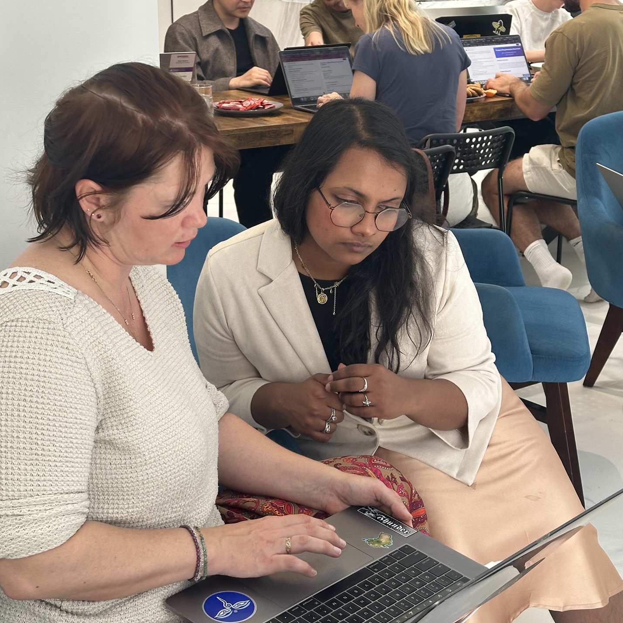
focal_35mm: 61
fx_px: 1242
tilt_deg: -14.5
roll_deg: -1.2
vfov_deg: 28.1
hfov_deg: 28.2
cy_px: 269
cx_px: 328
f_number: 1.78
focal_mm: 6.86
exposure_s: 1/60
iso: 80
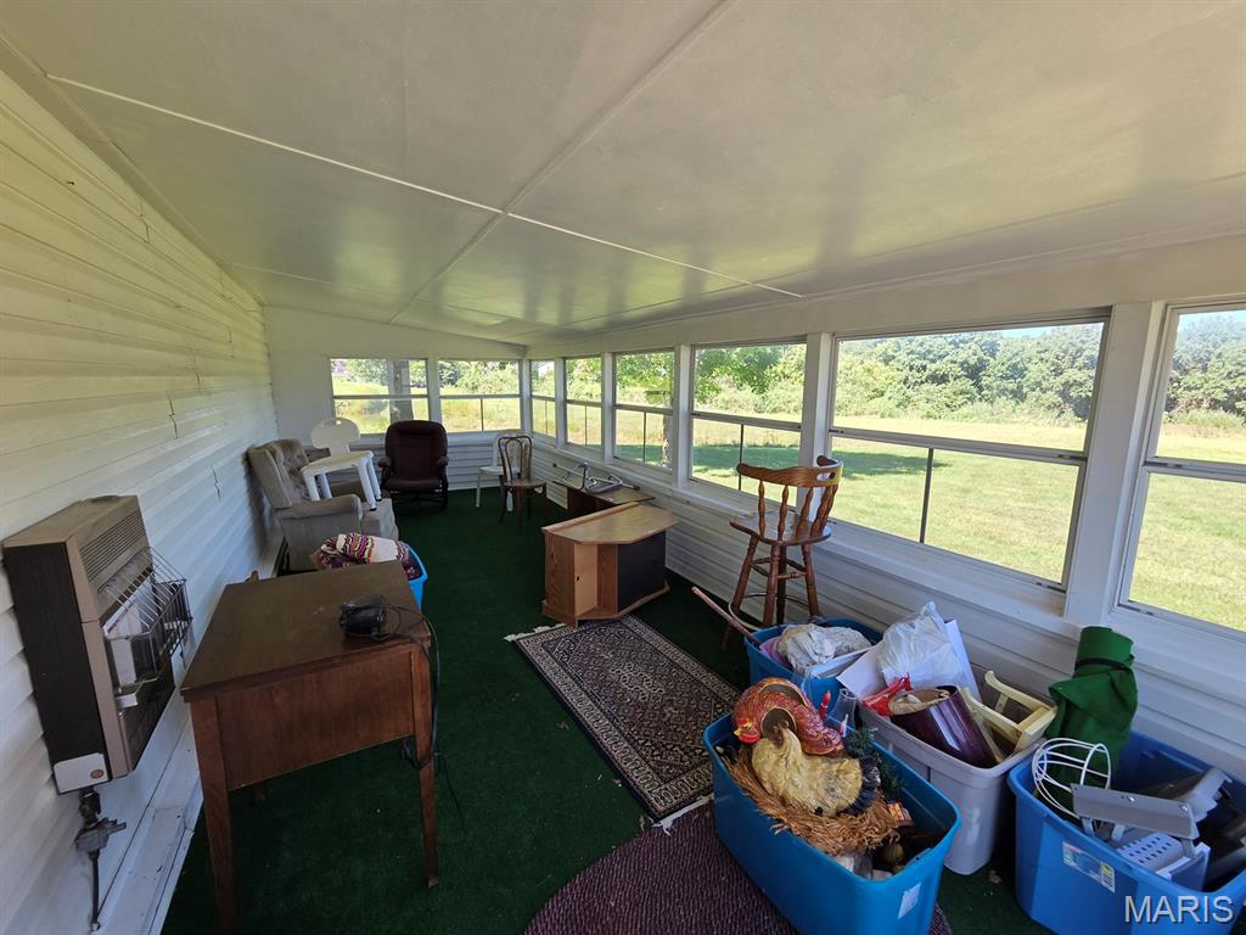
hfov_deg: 106.2
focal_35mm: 13
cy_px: 468
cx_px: 623
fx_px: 468
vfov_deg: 89.9
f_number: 2.2
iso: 80
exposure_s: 1/359
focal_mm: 2.2
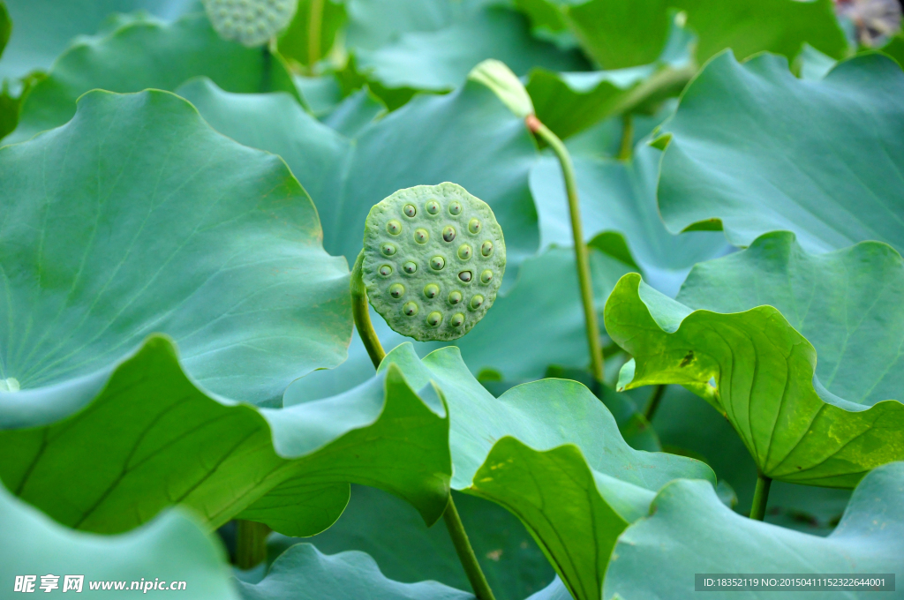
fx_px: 3950
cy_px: 300
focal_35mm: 158
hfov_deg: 13.1
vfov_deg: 8.7
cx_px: 452
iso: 800
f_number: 9
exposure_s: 1/125
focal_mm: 105
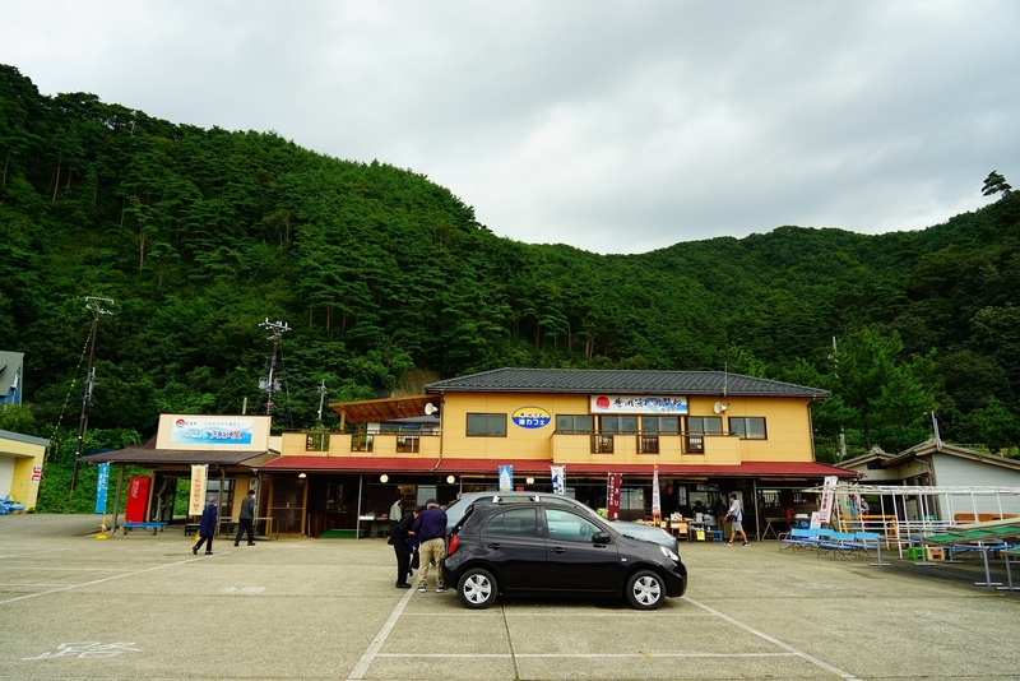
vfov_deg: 53.2
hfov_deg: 73.7
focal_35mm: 24
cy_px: 340
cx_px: 510
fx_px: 680
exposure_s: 1/90
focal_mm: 24
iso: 100
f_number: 4.5
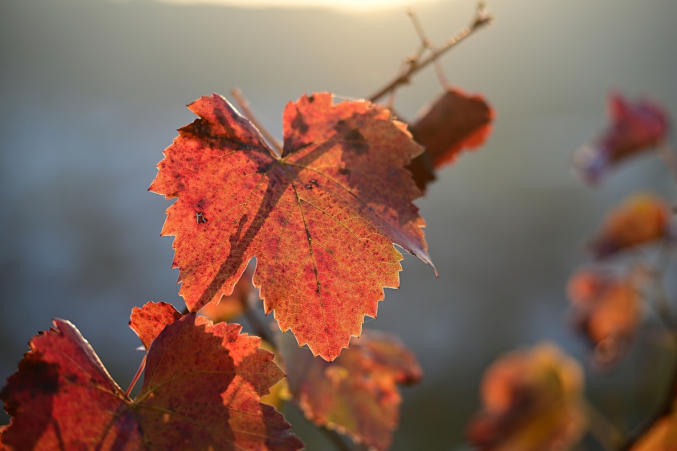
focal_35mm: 97
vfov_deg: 14.1
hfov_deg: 21.0
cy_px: 227
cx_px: 338
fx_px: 1824
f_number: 2.7
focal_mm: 96
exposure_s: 1/500
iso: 100
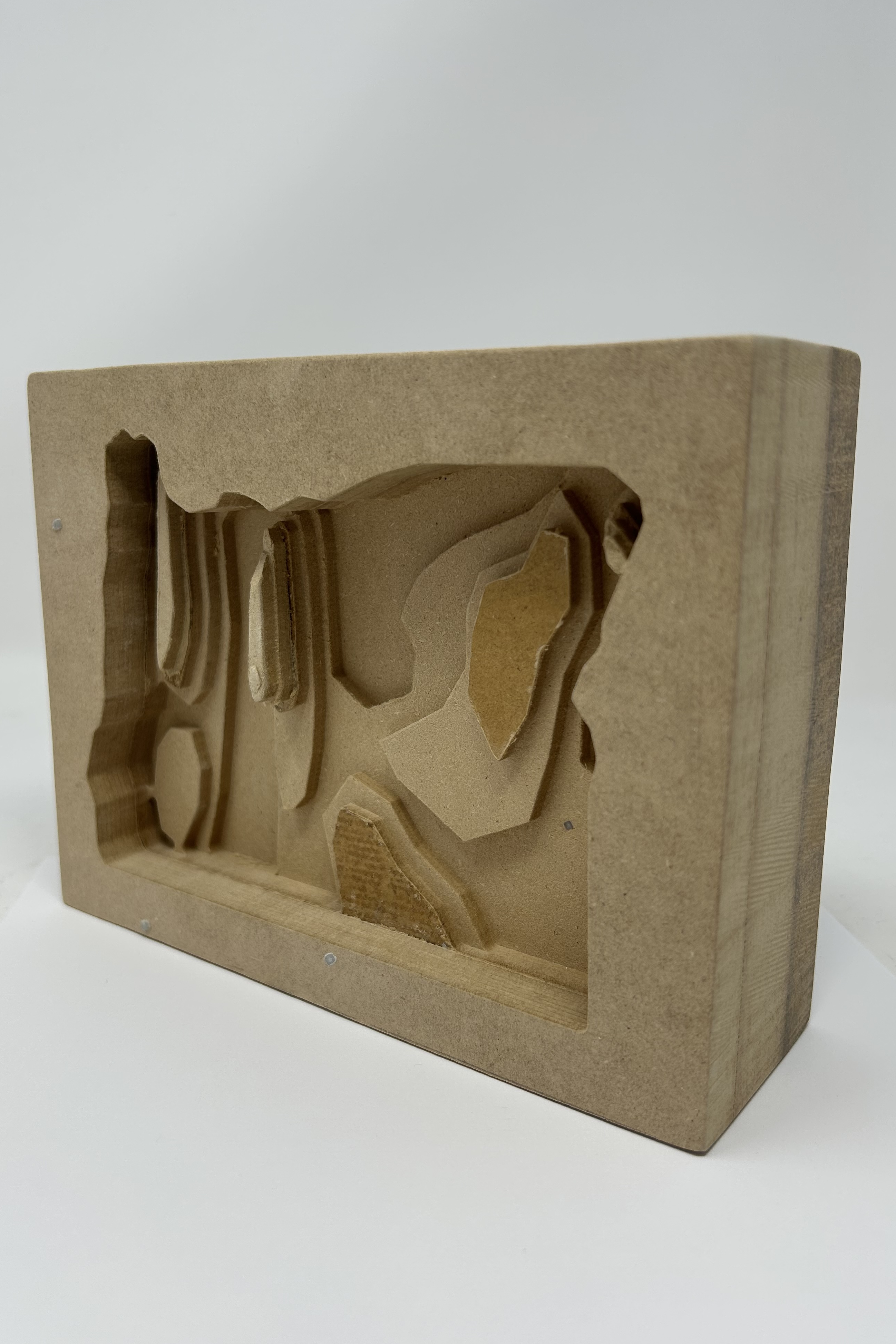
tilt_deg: -11.9
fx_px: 1045
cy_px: 675
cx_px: 441
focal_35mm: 28
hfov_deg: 46.4
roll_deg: -1.2
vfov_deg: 65.5
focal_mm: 5.7
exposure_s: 1/351
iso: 50
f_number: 1.5
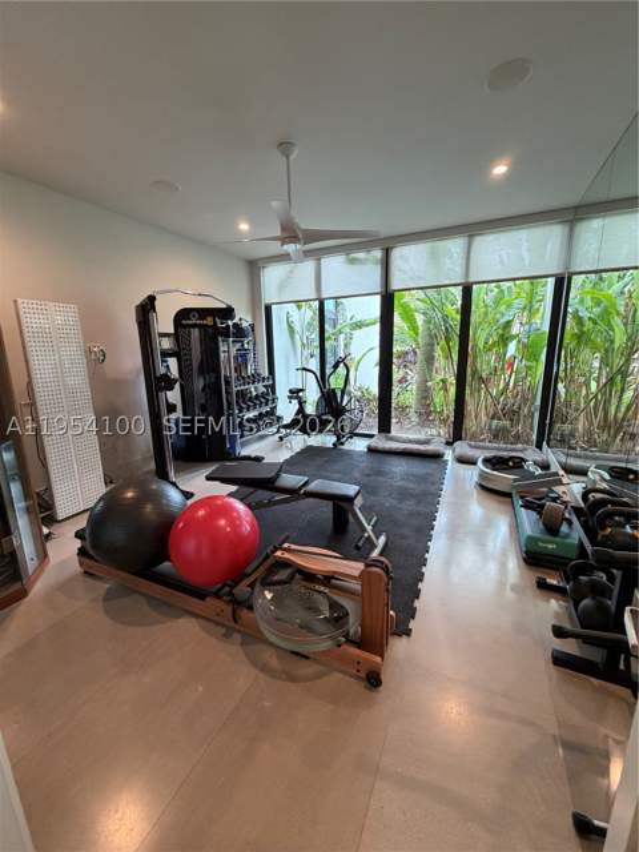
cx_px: 320
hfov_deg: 85.7
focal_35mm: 14
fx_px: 345
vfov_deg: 102.1
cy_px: 426
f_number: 2.2
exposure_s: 1/120
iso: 250
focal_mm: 2.22
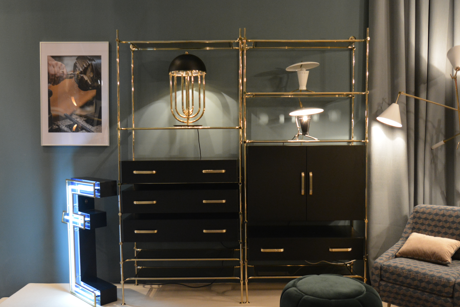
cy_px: 148
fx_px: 460
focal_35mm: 36
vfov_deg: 36.9
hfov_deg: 53.1
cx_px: 247
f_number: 3.8
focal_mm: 22
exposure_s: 1/30
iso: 2000
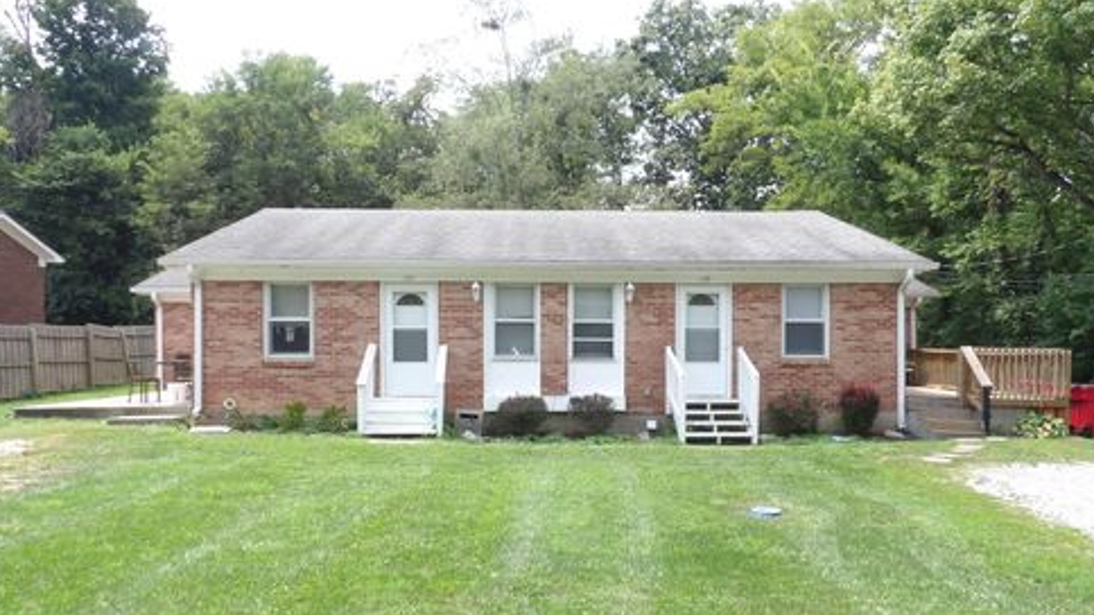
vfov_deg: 42.6
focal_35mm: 27
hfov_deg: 69.9
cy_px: 372
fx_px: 783
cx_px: 552
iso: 100
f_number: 7.4
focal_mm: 4.3
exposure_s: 1/60
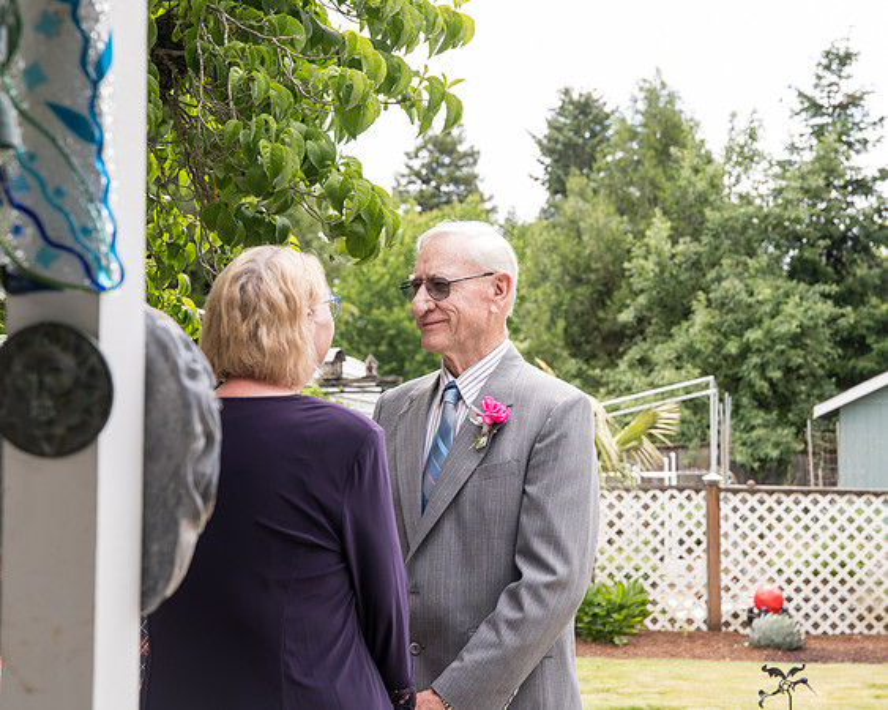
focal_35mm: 65
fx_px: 1716
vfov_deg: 23.4
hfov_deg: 29.0
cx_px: 444
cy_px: 355
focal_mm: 58
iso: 400
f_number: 5
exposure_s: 1/500
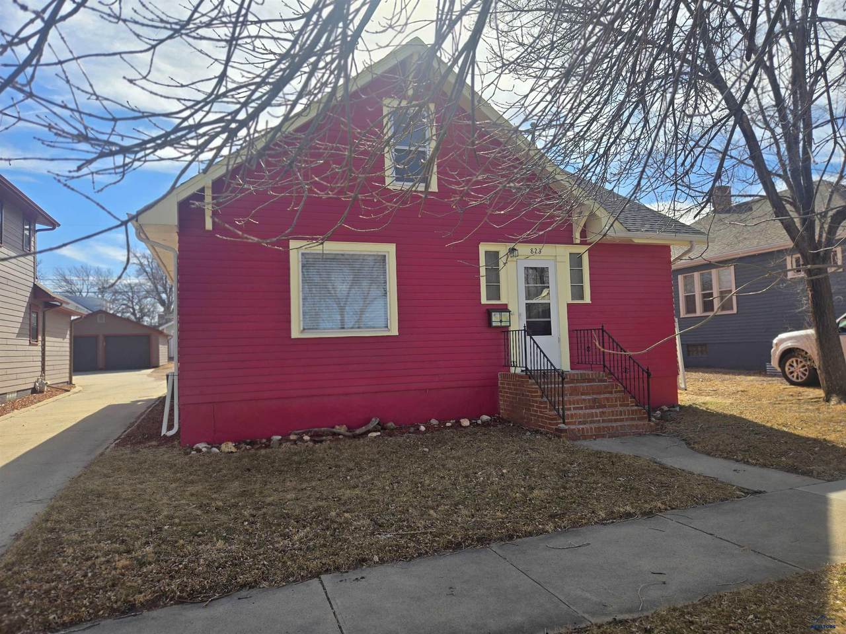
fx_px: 562
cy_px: 317
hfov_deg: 73.9
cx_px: 423
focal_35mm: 23
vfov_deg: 58.9
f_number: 1.8
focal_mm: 5.4
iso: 25
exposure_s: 1/2016
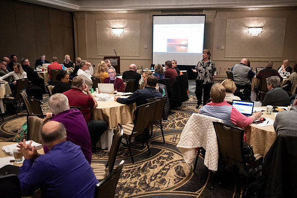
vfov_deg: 38.9
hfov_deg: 55.8
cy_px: 99
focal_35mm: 34
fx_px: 281
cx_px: 148
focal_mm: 34
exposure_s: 1/160
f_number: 3.2
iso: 4000
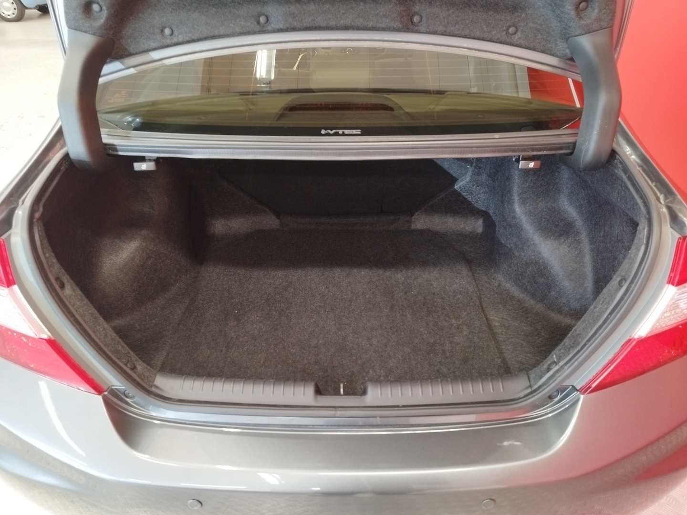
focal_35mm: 25
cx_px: 344
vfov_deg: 54.9
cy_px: 258
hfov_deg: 69.4
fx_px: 496
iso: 330
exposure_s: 1/25
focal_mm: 5.95
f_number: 1.89
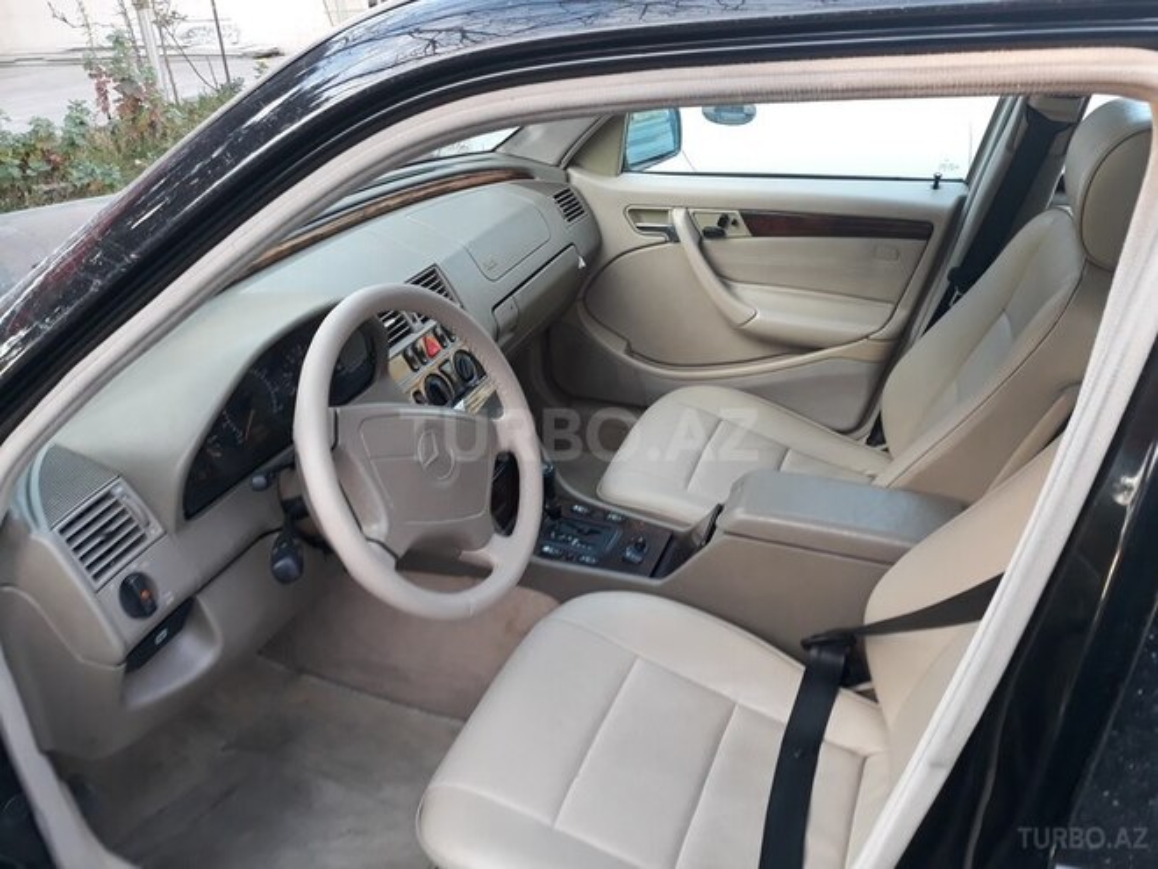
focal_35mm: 27
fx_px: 903
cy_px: 434
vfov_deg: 51.4
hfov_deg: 65.3
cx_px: 579
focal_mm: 3.71
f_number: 1.7
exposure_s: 1/50
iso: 80
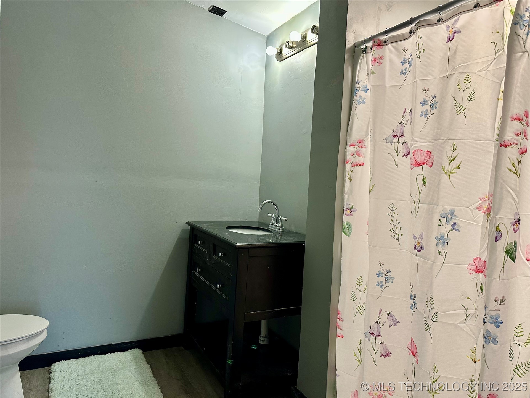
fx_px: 367
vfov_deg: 56.8
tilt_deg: -2.9
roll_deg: -2.5
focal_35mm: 24
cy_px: 199
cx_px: 265
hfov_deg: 71.6
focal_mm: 6.86
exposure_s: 1/120
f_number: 1.78
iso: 200
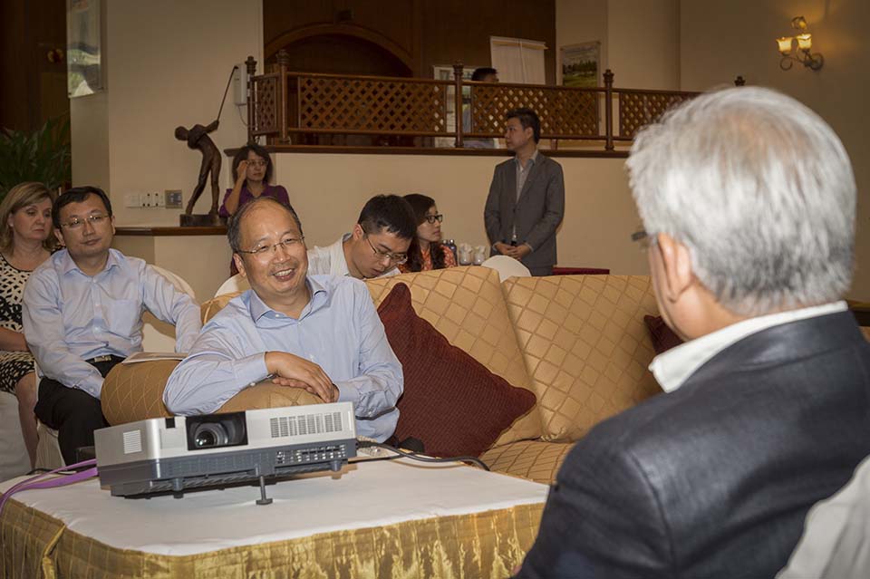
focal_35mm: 56
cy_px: 290
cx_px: 435
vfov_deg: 24.2
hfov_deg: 35.7
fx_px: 1353
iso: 400
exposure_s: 1/60
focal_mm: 56
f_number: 8
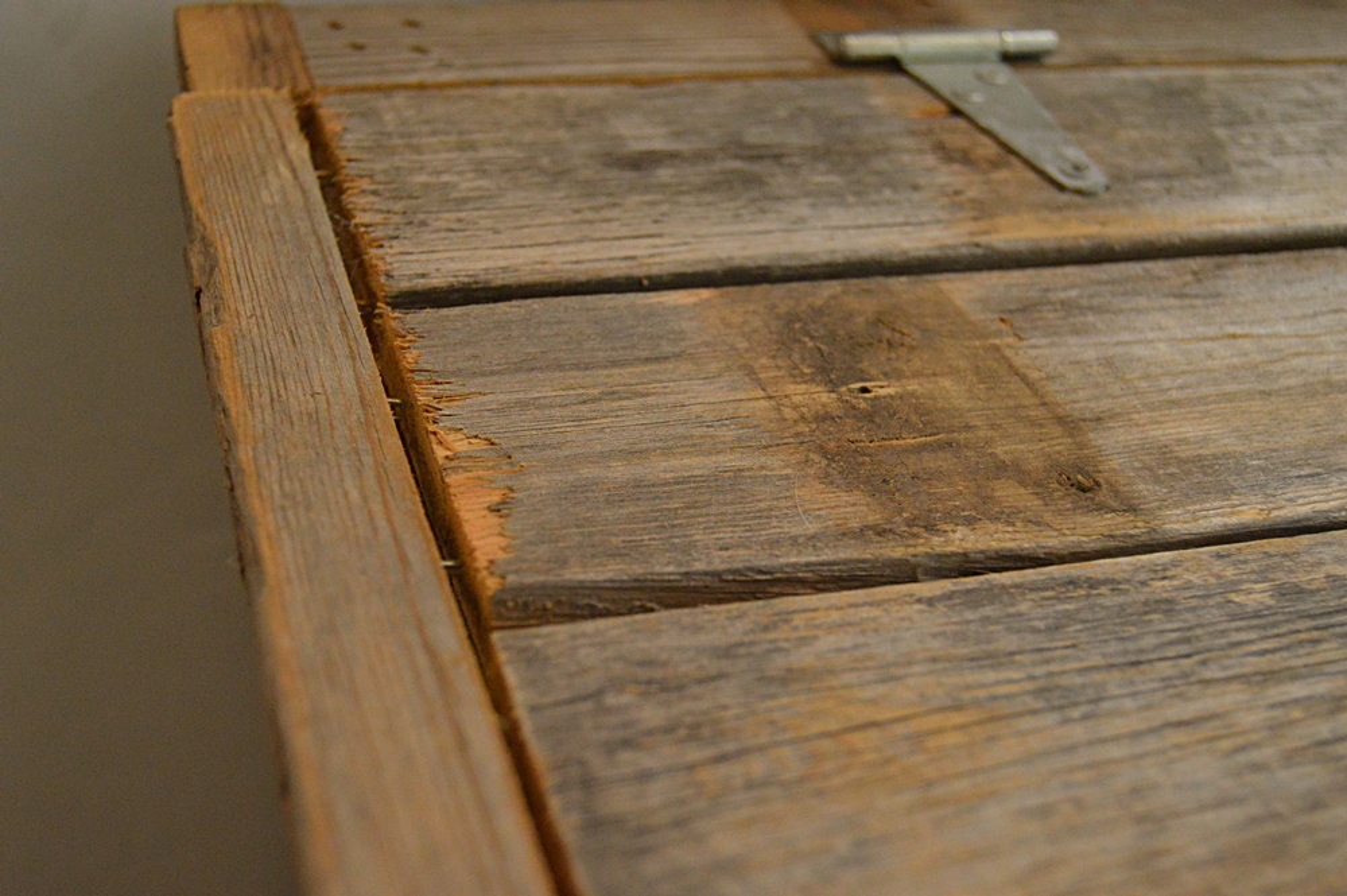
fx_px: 1682
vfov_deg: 29.8
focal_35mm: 45
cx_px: 674
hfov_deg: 43.6
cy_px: 448
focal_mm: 30
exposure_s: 1/60
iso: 3200
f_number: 4.2
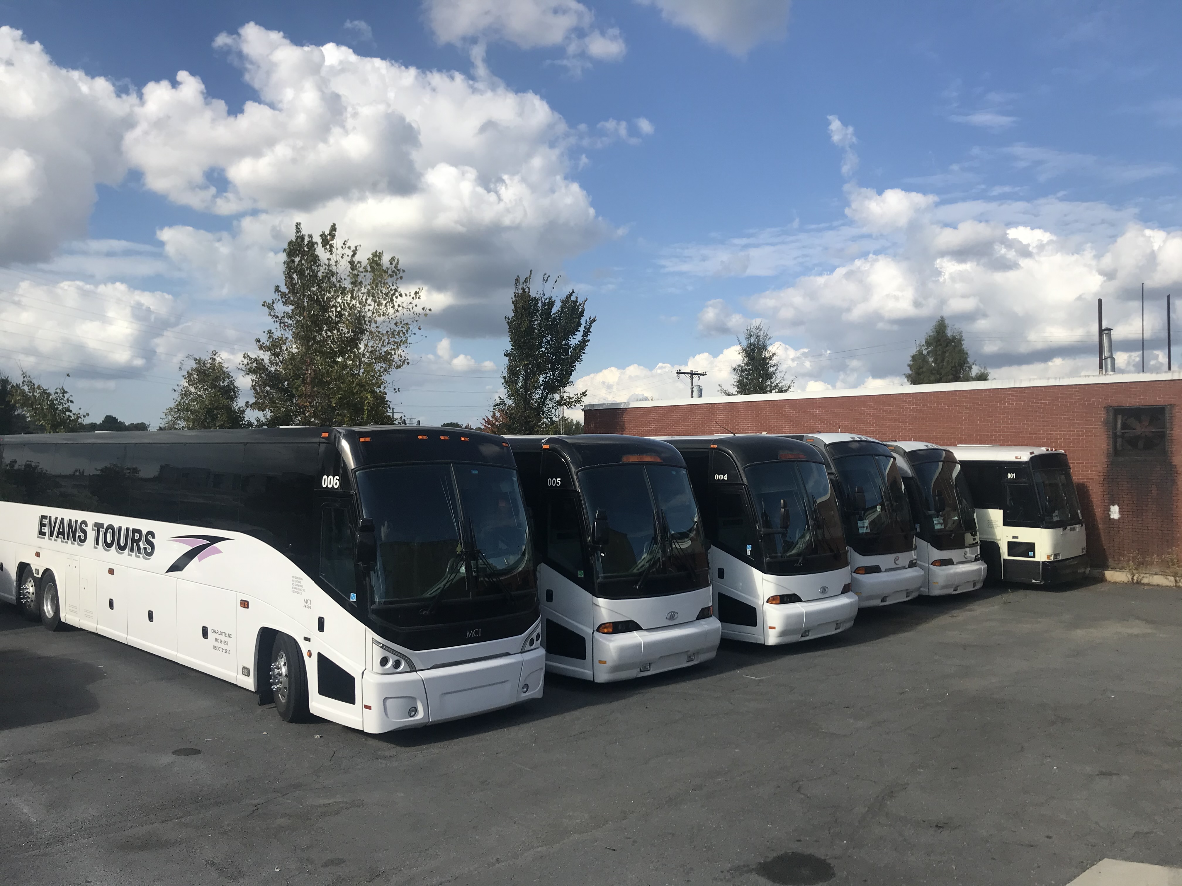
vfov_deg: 49.7
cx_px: 591
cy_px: 443
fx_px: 956
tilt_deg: +2.0
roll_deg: -0.8
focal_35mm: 28
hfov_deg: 63.4
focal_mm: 3.99
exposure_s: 1/2907
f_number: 1.8
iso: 20
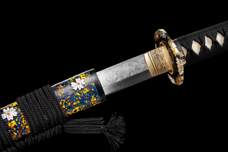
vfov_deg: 23.1
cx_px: 114
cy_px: 76
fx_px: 371
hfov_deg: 34.1
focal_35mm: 59
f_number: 8
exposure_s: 1/160
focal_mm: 39.1
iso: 100
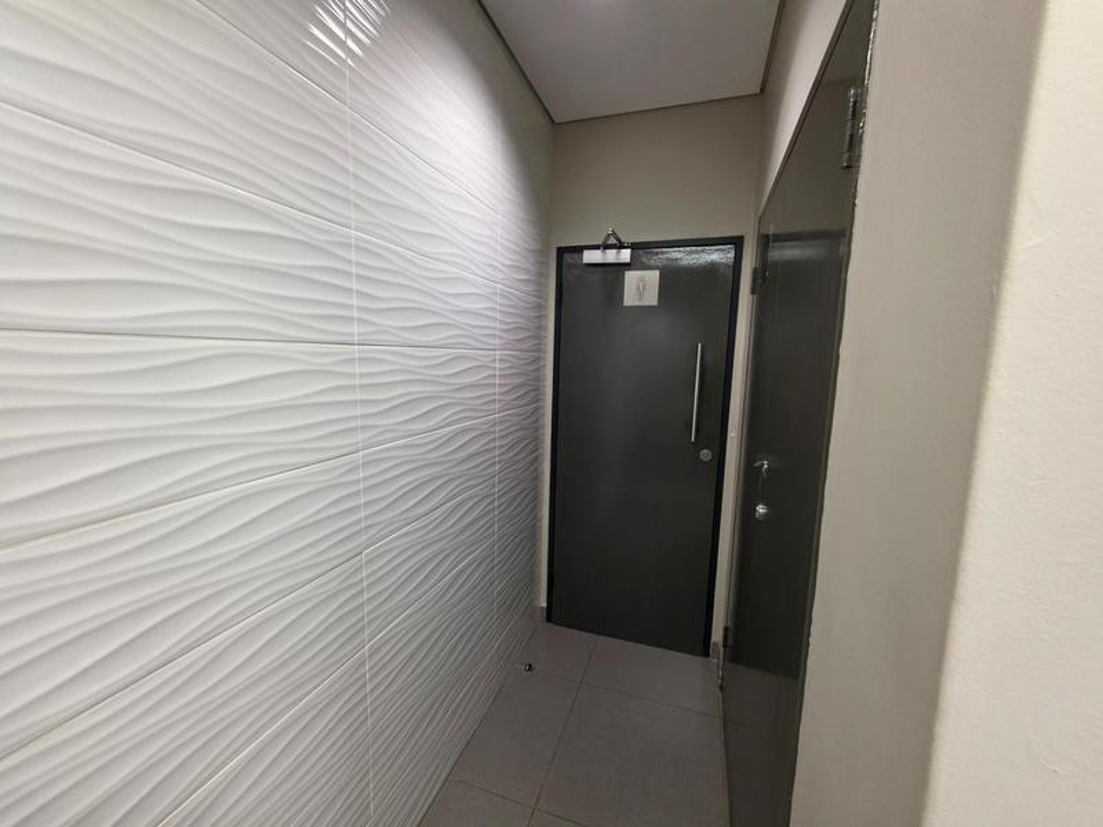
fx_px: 414
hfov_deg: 106.2
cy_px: 414
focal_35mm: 13
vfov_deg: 89.9
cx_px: 552
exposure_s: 1/100
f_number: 1.9
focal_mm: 2.2
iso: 320
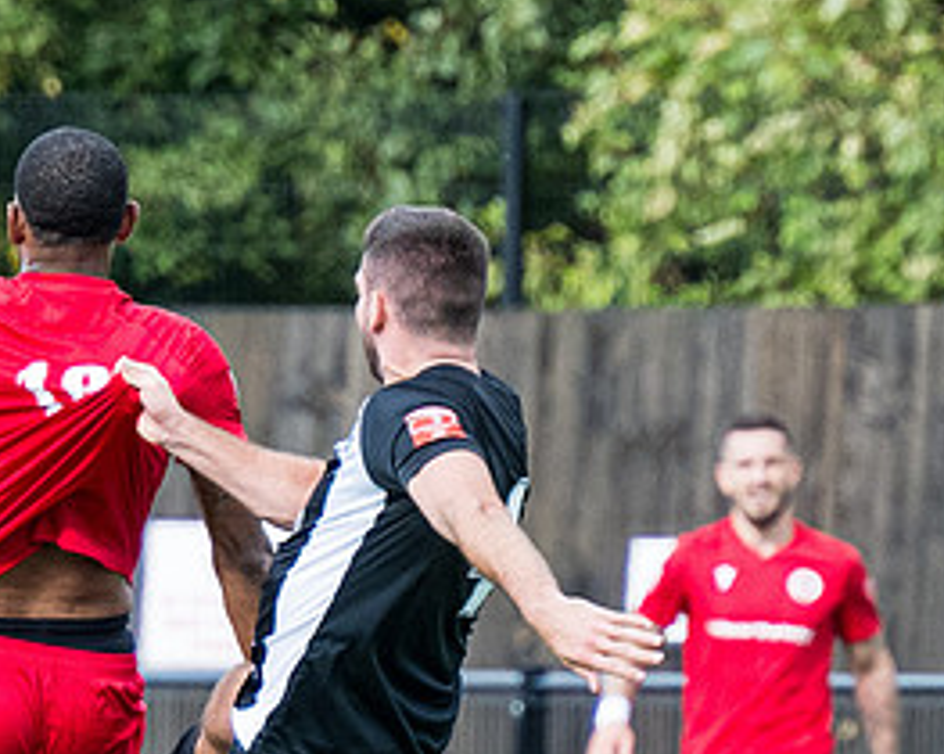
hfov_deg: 1.5
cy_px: 964
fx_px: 36880
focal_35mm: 1321
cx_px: -286
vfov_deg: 1.2
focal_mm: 210
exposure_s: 1/1250
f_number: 4
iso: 500
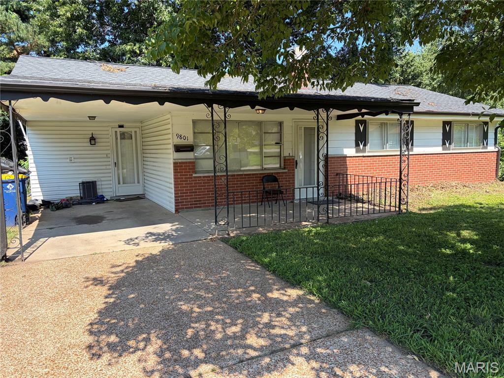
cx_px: 252
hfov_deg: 67.3
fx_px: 379
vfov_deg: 53.1
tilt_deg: -6.2
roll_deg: +0.9
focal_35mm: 26
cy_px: 189
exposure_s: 1/1064
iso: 64
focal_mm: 5.96
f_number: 1.6
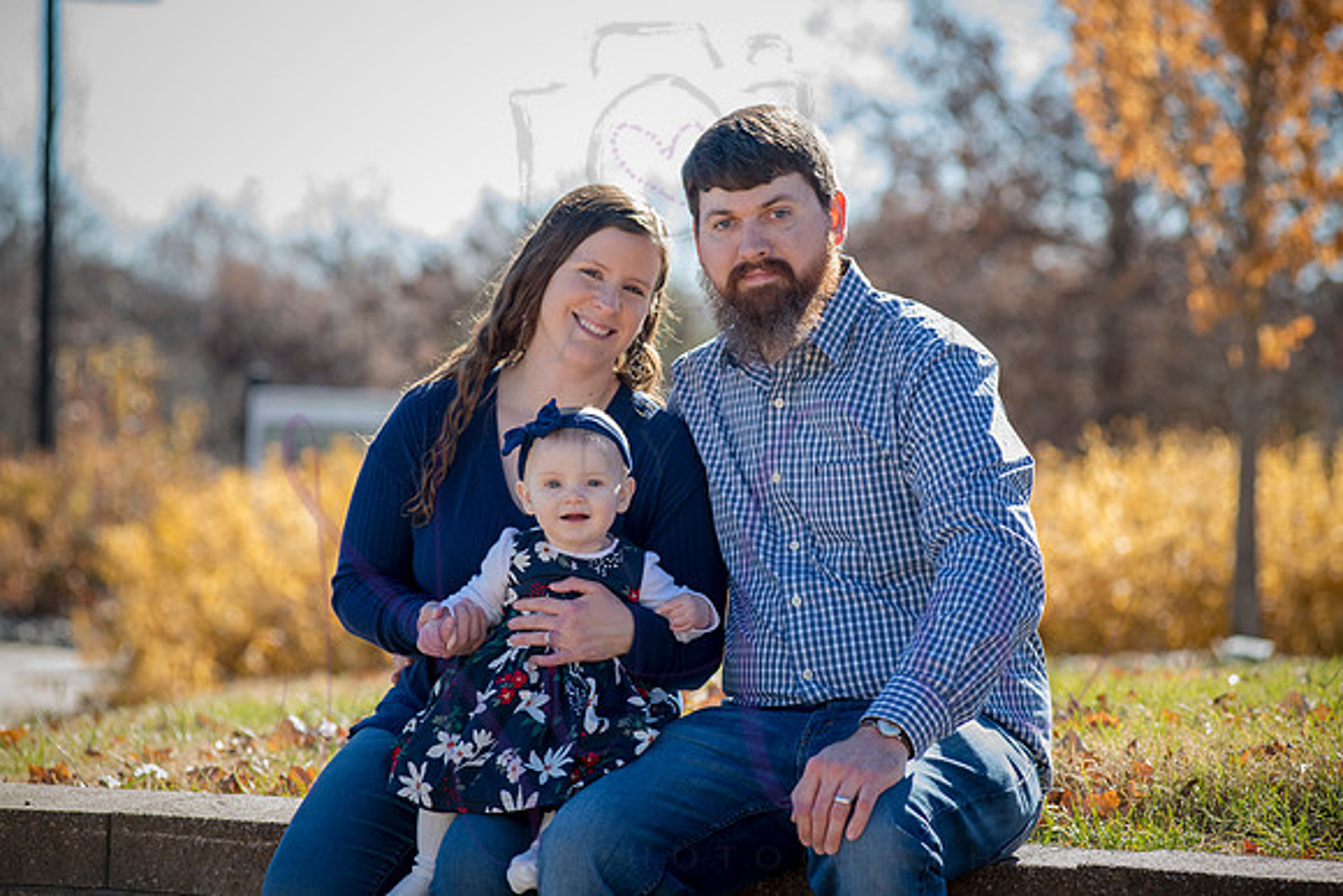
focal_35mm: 135
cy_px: 448
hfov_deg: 15.2
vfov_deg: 10.2
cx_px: 672
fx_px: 5037
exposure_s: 1/500
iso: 400
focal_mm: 135
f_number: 4.5
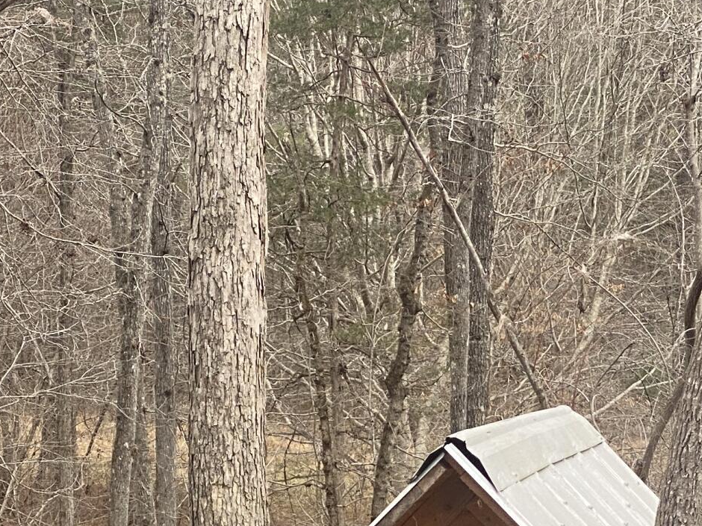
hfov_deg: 11.9
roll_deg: -0.1
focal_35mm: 166
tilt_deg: -9.2
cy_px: 746
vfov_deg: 8.8
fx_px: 3366
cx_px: 430
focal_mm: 6
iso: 20
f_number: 2
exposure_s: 1/372
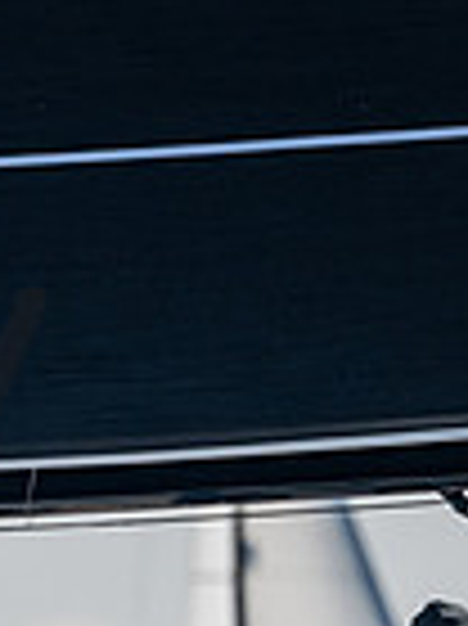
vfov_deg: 1.3
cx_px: 13
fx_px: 26774
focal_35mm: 1483
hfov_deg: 1.0
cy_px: 782
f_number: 5.3
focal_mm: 320
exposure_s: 1/2500
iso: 400
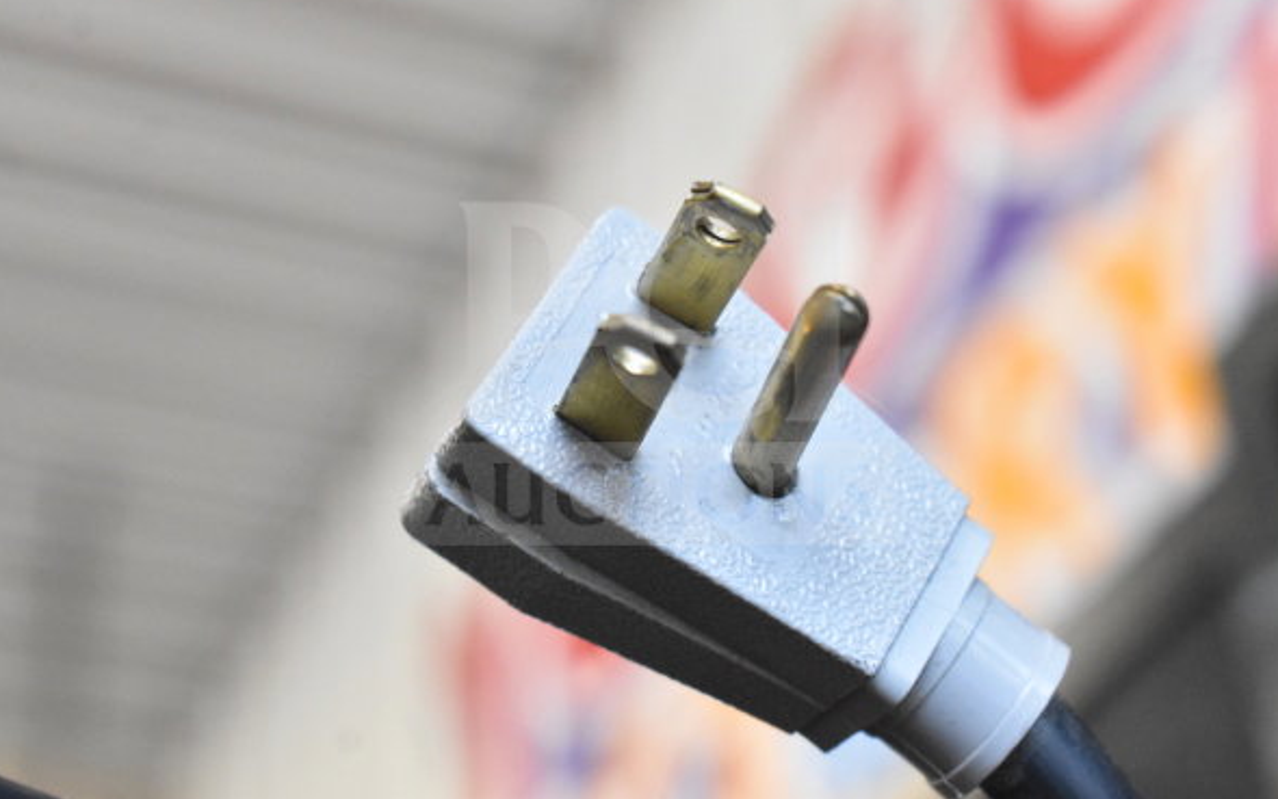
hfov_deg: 26.1
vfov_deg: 16.5
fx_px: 2752
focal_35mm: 79
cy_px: 374
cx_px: 652
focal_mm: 50
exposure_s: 1/200
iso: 6400
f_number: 7.1
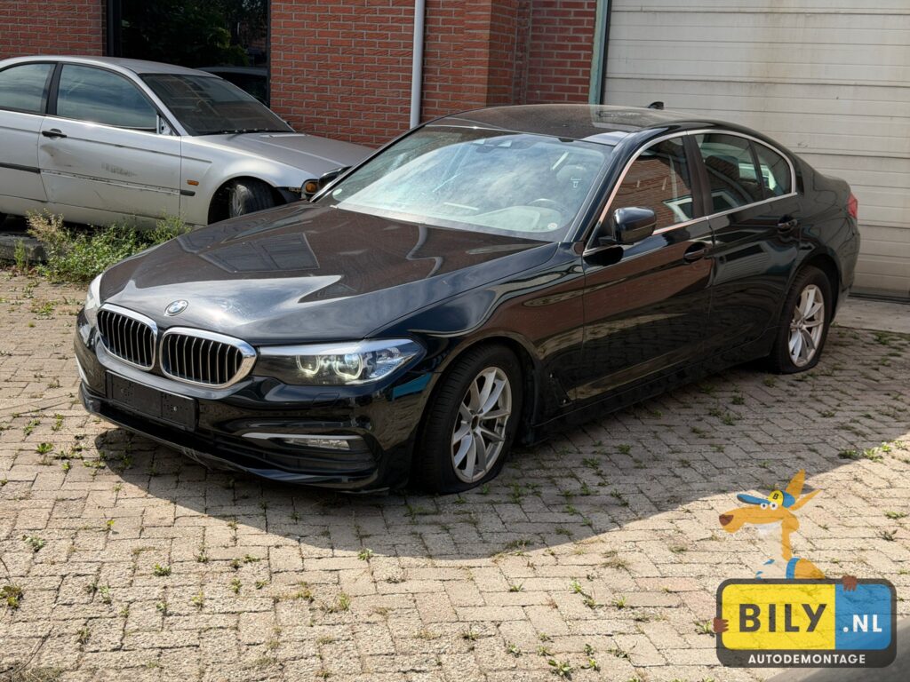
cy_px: 341
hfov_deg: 39.7
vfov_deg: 30.3
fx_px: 1262
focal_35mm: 48
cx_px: 455
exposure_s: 1/2208
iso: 80
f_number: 1.78
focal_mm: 6.76
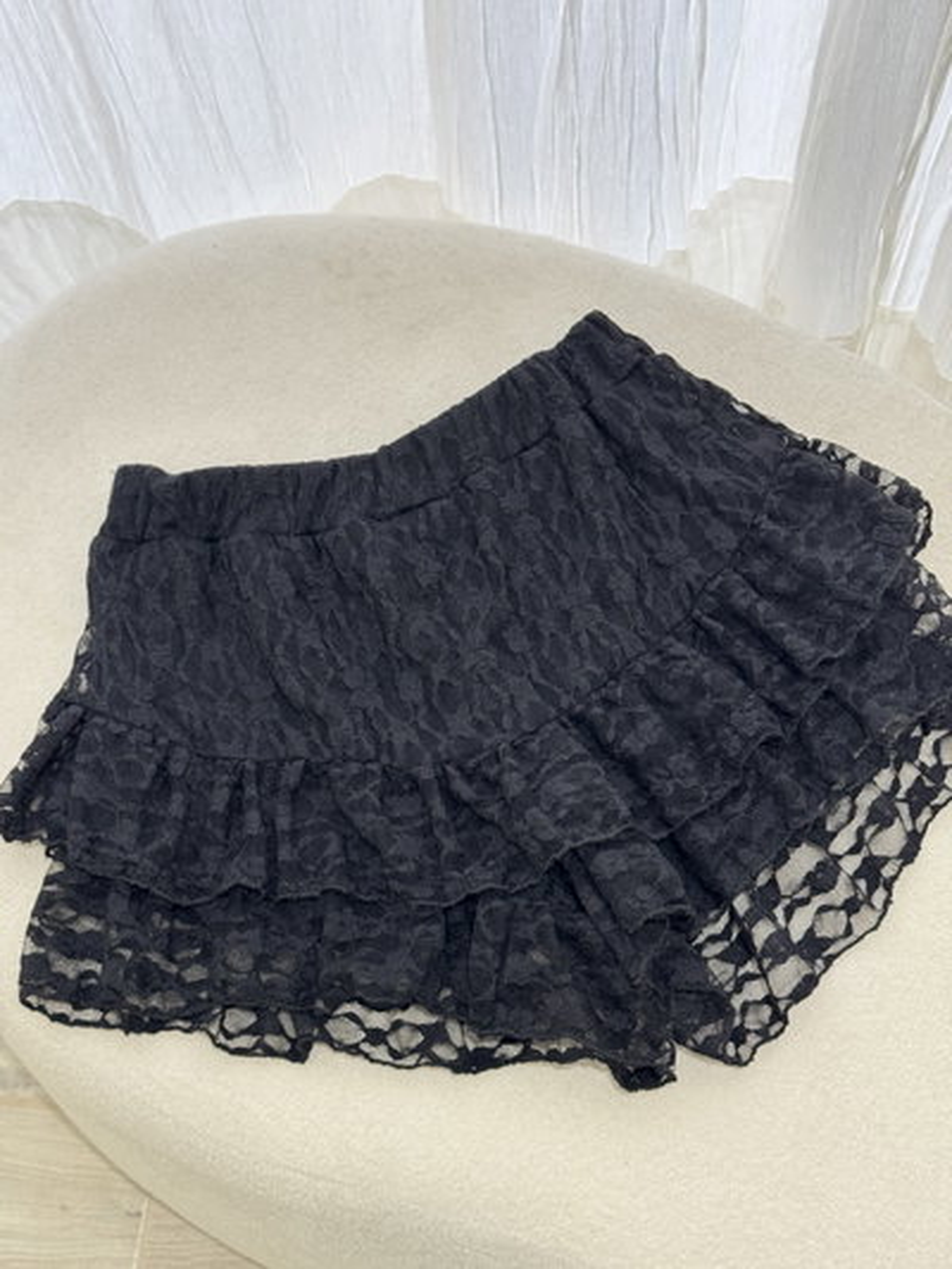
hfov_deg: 30.3
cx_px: 476
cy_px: 634
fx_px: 1759
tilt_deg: -65.8
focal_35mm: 48
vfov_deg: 39.6
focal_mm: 6.76
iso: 200
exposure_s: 1/50
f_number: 1.78
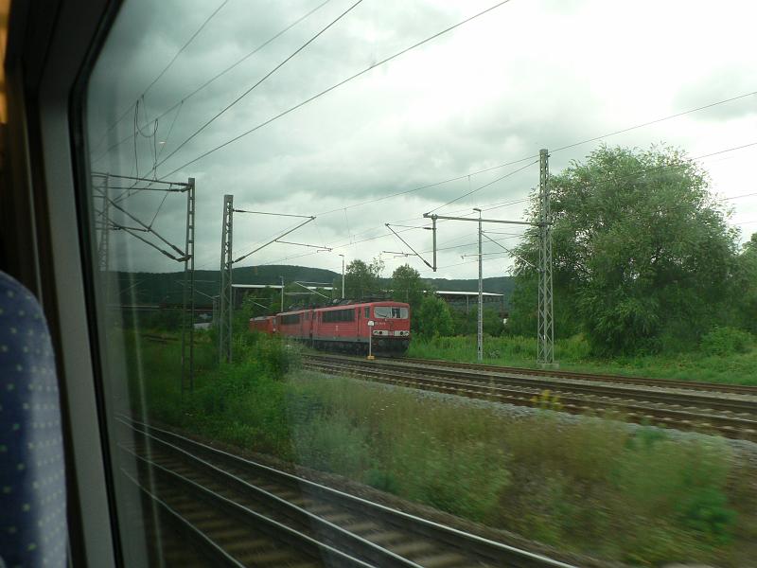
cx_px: 378
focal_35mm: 36
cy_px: 284
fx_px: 787
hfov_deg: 51.4
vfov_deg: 39.7
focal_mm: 6
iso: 80
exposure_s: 1/100
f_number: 4
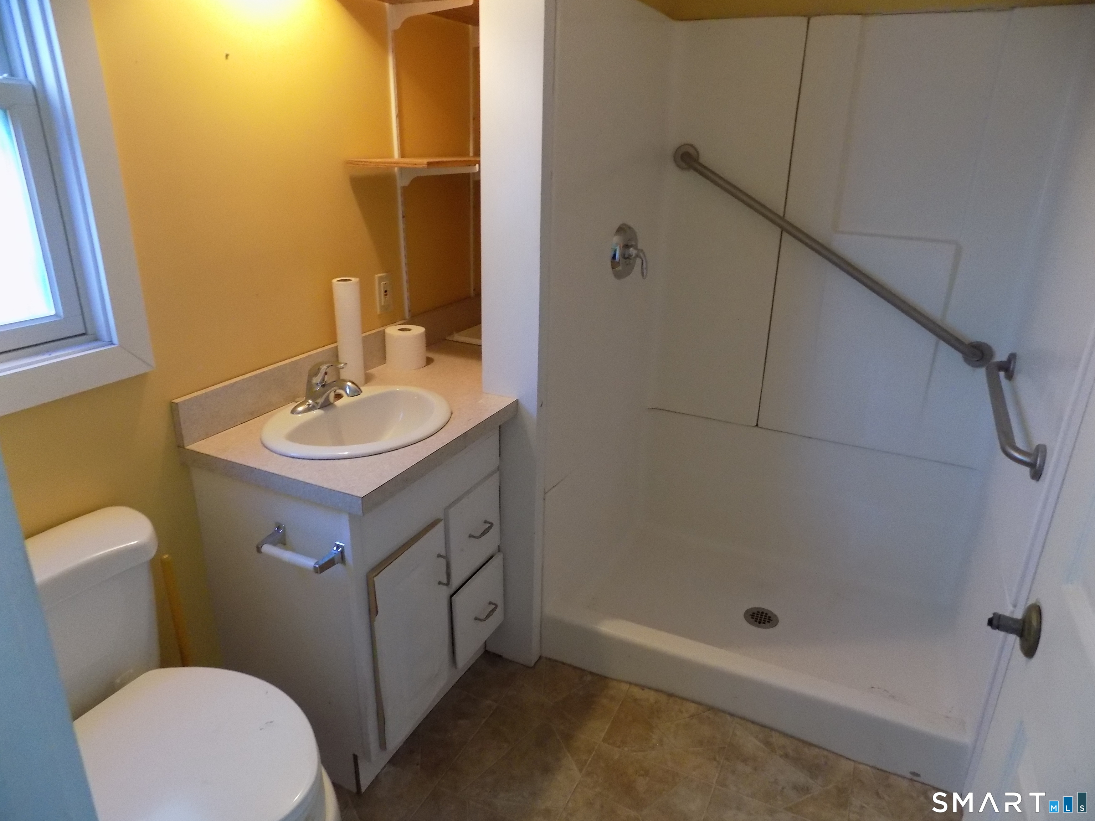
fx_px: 728
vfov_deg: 58.9
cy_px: 410
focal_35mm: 23
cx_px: 548
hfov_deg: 73.9
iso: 400
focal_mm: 4
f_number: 3.1
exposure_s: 1/20
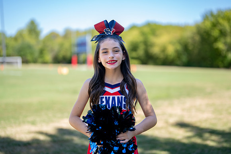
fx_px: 357
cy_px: 78
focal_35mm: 56
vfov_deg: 24.4
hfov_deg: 35.9
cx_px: 117
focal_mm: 50
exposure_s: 1/1600
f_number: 1.2
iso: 100
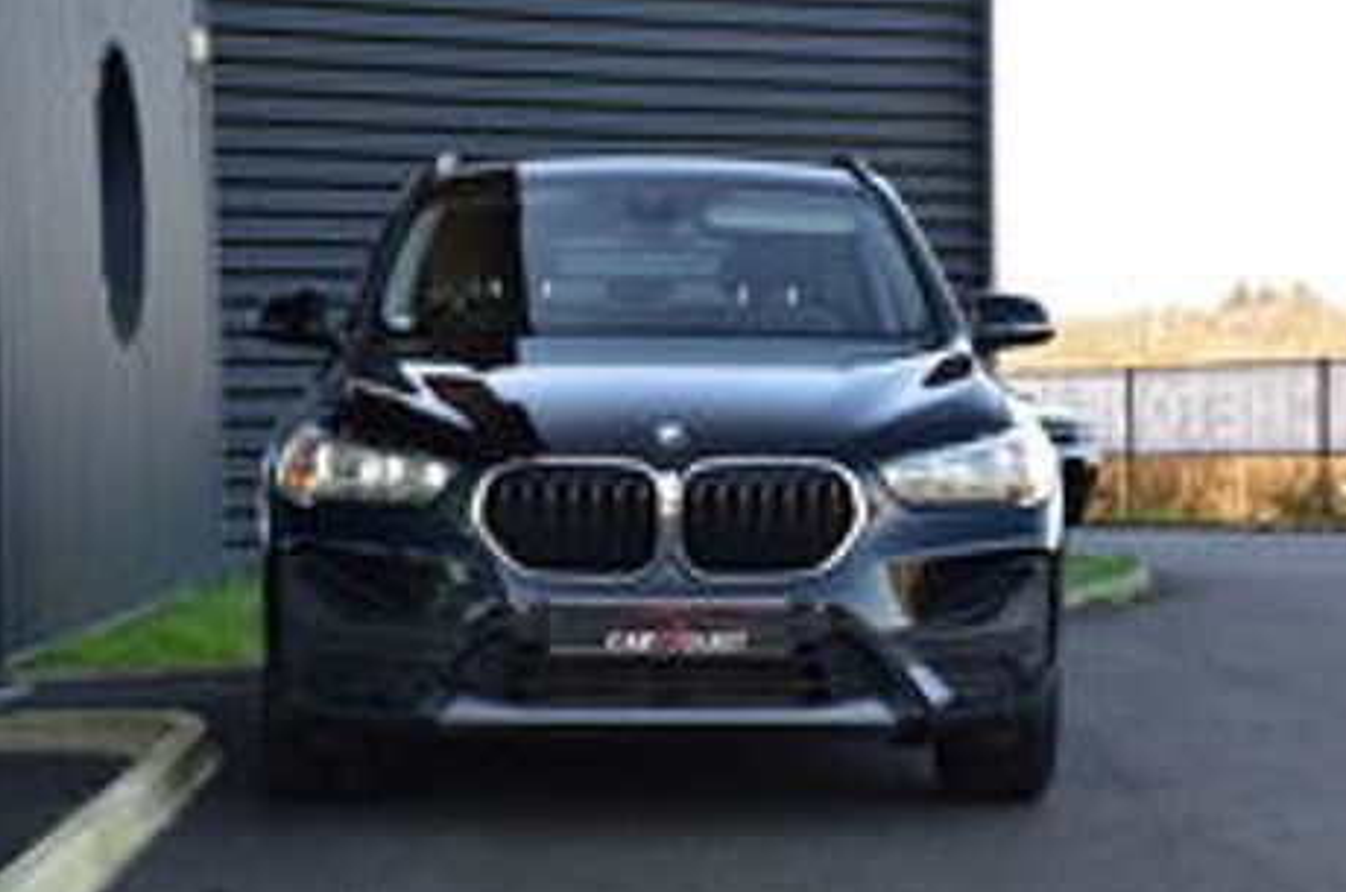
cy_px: 461
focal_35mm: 94
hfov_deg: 21.7
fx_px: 3508
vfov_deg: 14.5
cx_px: 691
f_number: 9
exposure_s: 1/125
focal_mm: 60
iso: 450
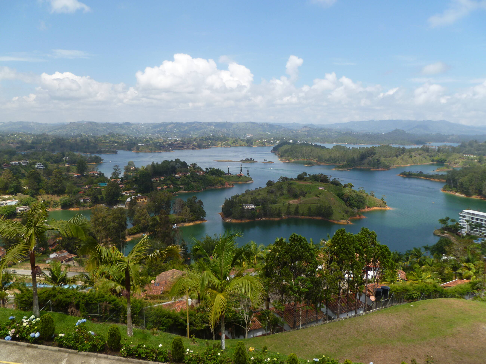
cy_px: 182
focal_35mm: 28
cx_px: 243
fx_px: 393
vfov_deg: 49.7
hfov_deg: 63.4
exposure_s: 1/640
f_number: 3.3
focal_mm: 5
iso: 80
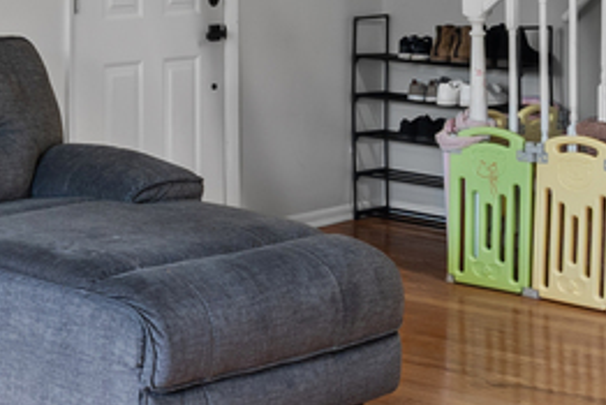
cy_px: -83
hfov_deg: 19.5
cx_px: -109
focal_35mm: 99
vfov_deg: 13.5
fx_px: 1667
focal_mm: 16
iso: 640
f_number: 8
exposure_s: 1/1.67
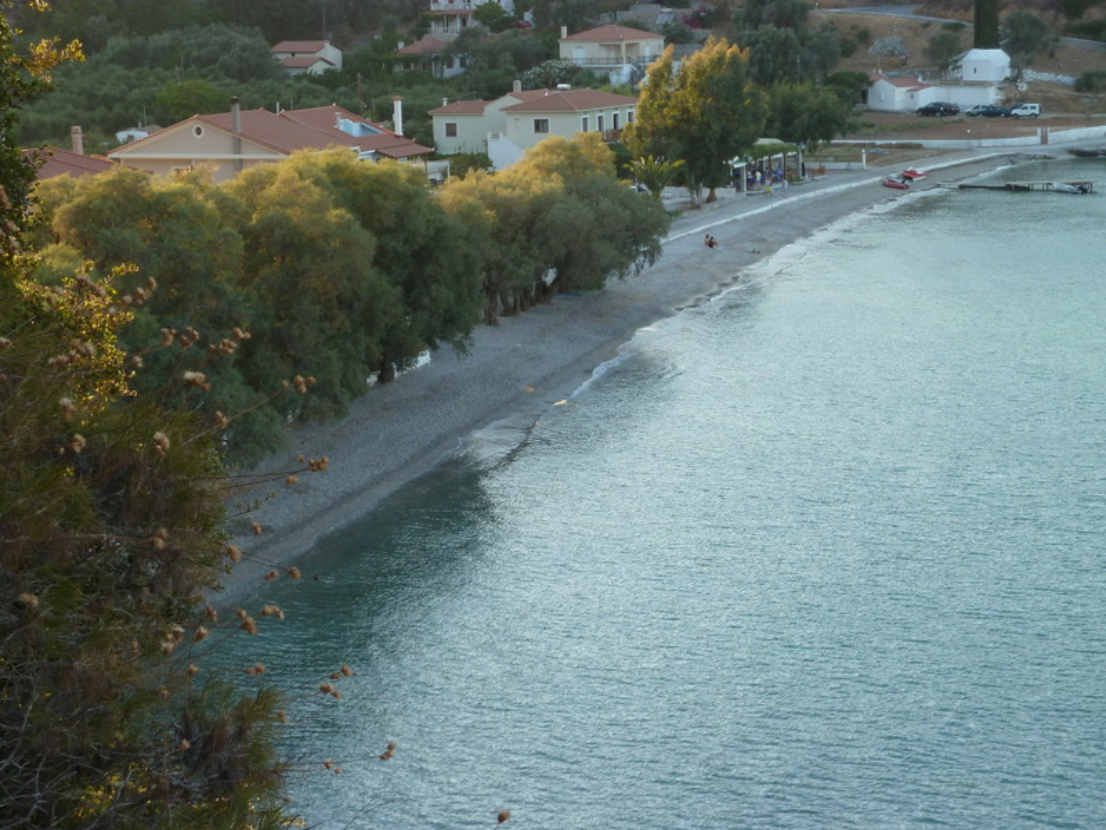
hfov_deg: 25.0
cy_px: 415
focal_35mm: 78
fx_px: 2492
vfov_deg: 18.9
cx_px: 553
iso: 160
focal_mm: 12.8
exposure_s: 1/160
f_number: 4.2
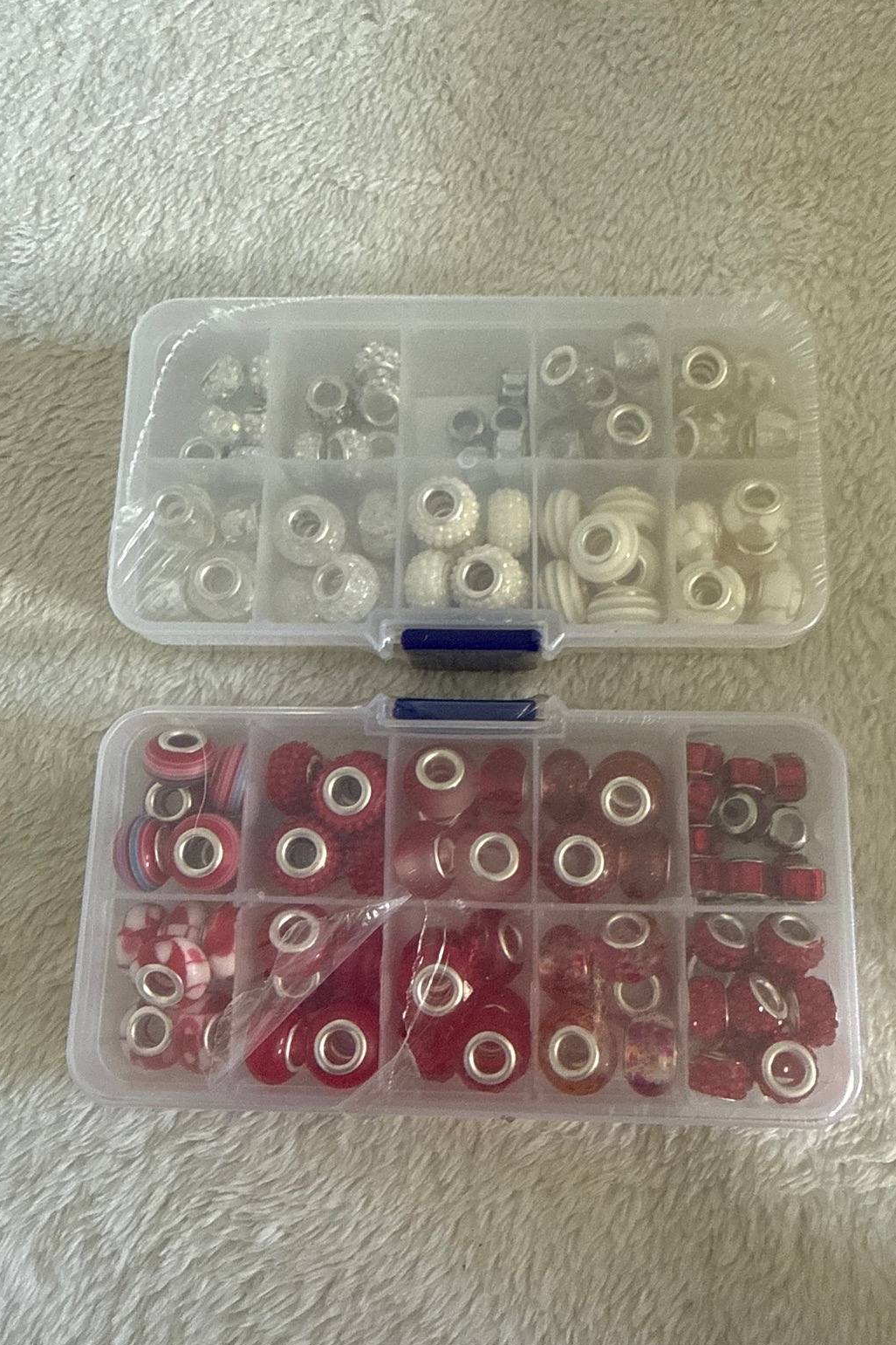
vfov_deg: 67.4
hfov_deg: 47.8
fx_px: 1008
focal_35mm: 27
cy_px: 666
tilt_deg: -75.6
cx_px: 504
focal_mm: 2.22
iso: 320
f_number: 2.2
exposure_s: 1/60
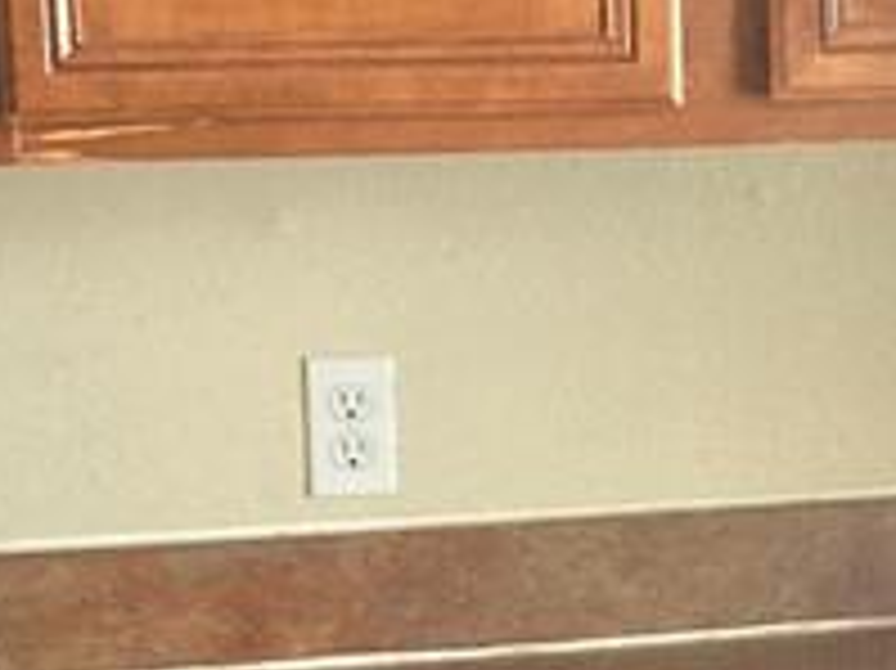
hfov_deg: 13.4
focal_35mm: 144
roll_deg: -0.6
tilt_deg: -13.0
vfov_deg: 10.2
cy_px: 746
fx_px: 3725
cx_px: 982
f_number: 1.8
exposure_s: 1/45
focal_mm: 3.99
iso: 320
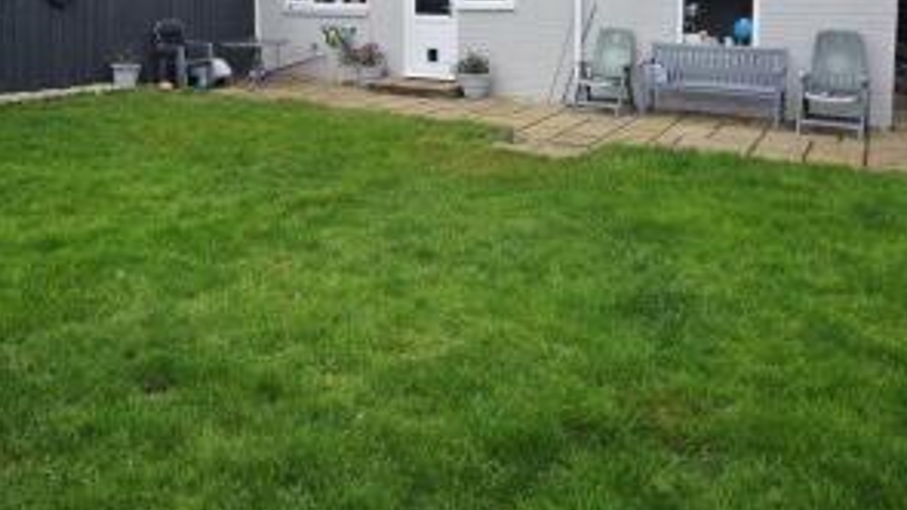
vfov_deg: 37.9
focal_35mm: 28
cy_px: 26
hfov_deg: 67.7
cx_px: 401
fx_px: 673
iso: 40
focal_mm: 2.2
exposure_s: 1/476
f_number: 1.9
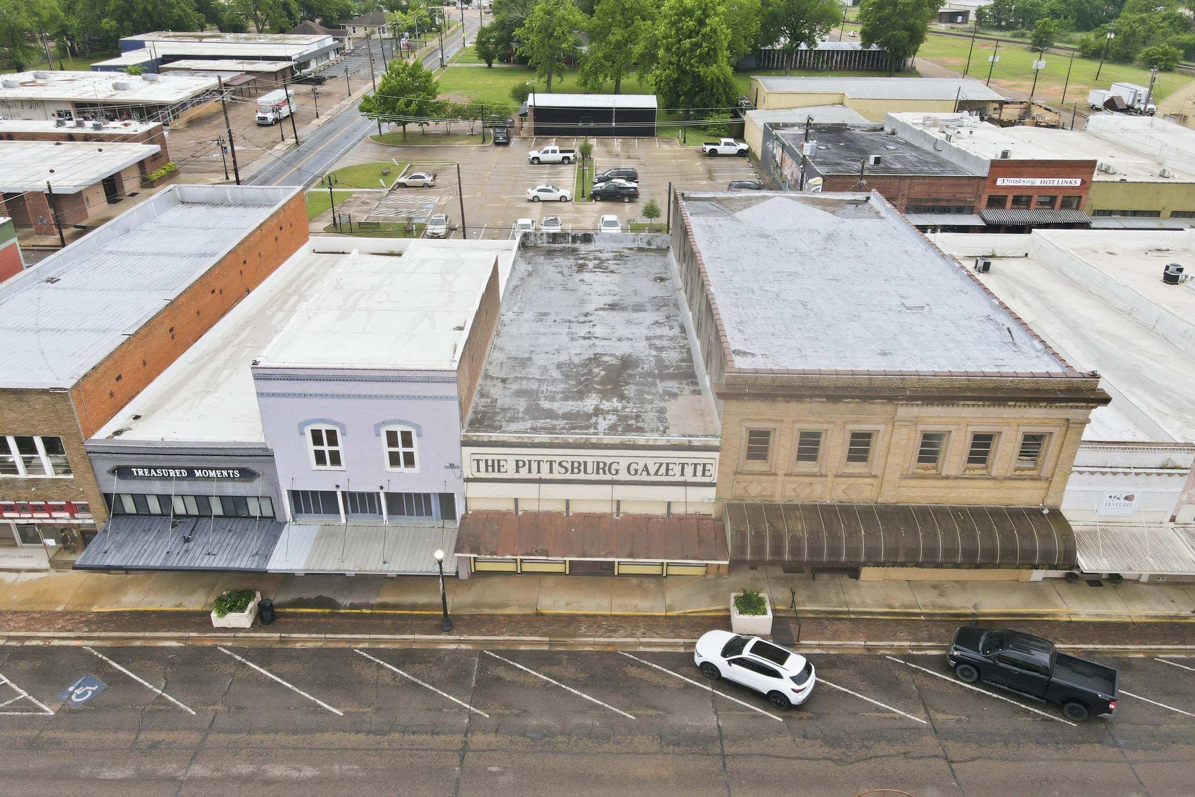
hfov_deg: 71.5
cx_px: 598
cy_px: 399
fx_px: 830
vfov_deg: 51.3
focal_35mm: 25
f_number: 2.8
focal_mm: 4.5
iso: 110
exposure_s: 1/160
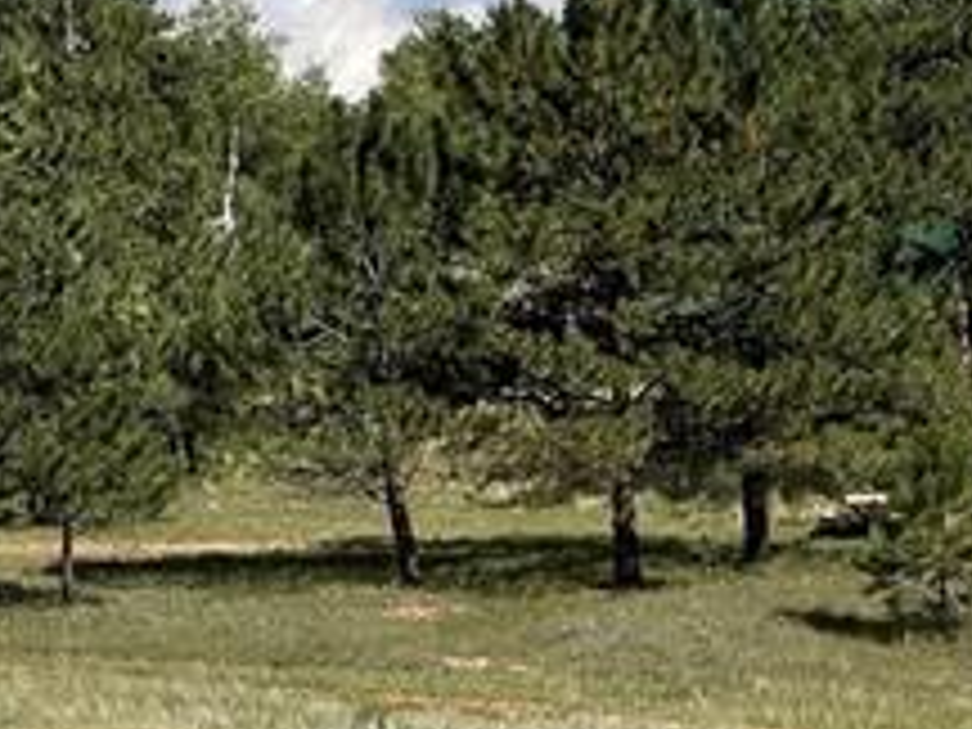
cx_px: 166
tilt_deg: -1.8
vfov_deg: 12.0
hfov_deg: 15.9
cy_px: 511
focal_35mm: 123
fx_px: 3454
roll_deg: +3.5
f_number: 1.6
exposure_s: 1/4651
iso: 32
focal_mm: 4.2
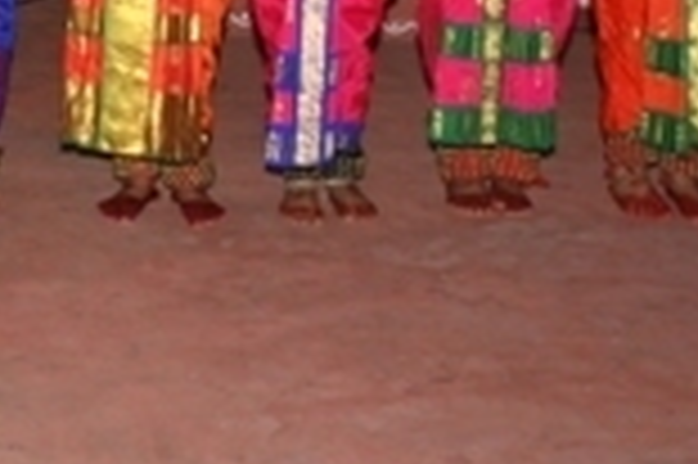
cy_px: -160
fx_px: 2402
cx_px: -221
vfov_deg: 10.7
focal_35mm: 124
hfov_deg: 15.7
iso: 500
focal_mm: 20
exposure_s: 1/80
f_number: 9
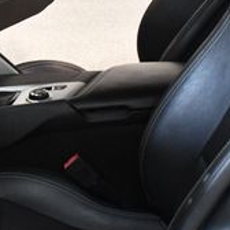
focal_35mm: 110
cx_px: 60
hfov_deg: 15.8
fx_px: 827
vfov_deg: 15.8
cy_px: 112
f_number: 3.8
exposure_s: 1/125
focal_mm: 23
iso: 3200
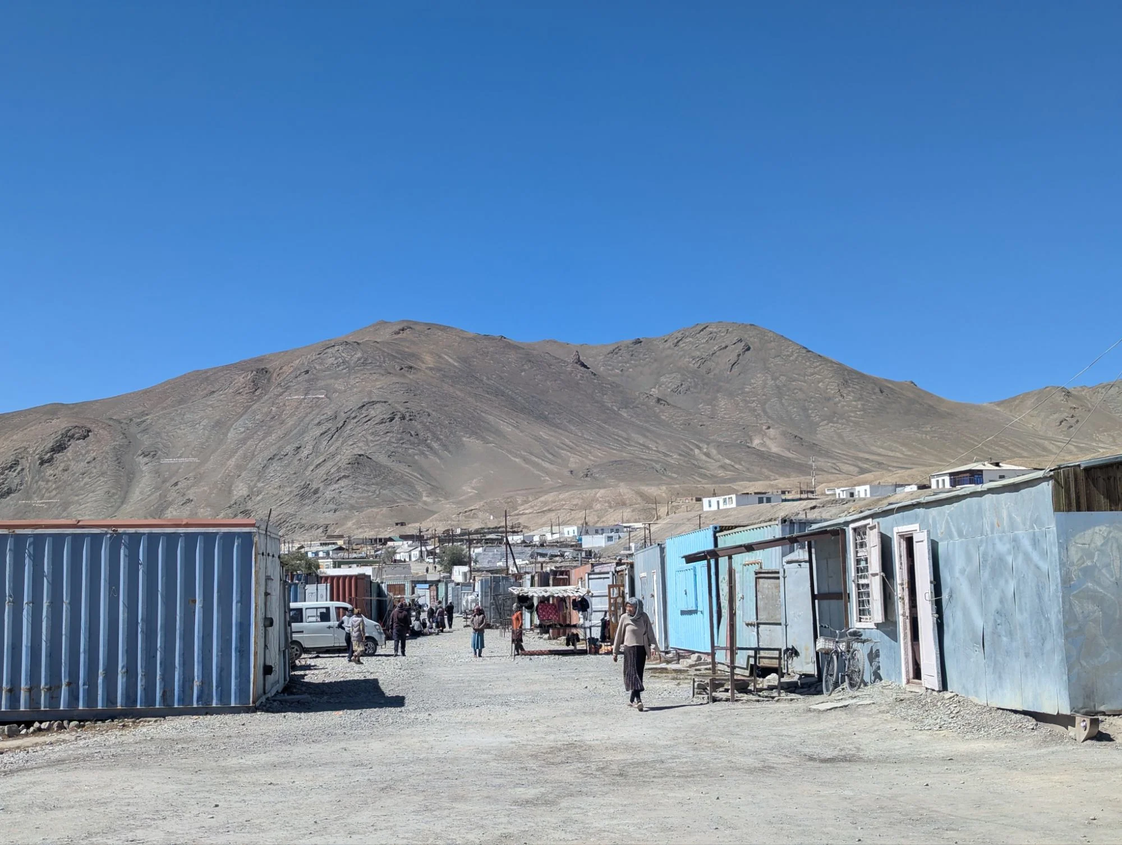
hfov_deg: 39.6
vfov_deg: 30.3
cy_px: 422
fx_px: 1558
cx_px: 561
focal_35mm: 48
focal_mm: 6.81
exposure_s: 1/3333
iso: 43
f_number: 1.85
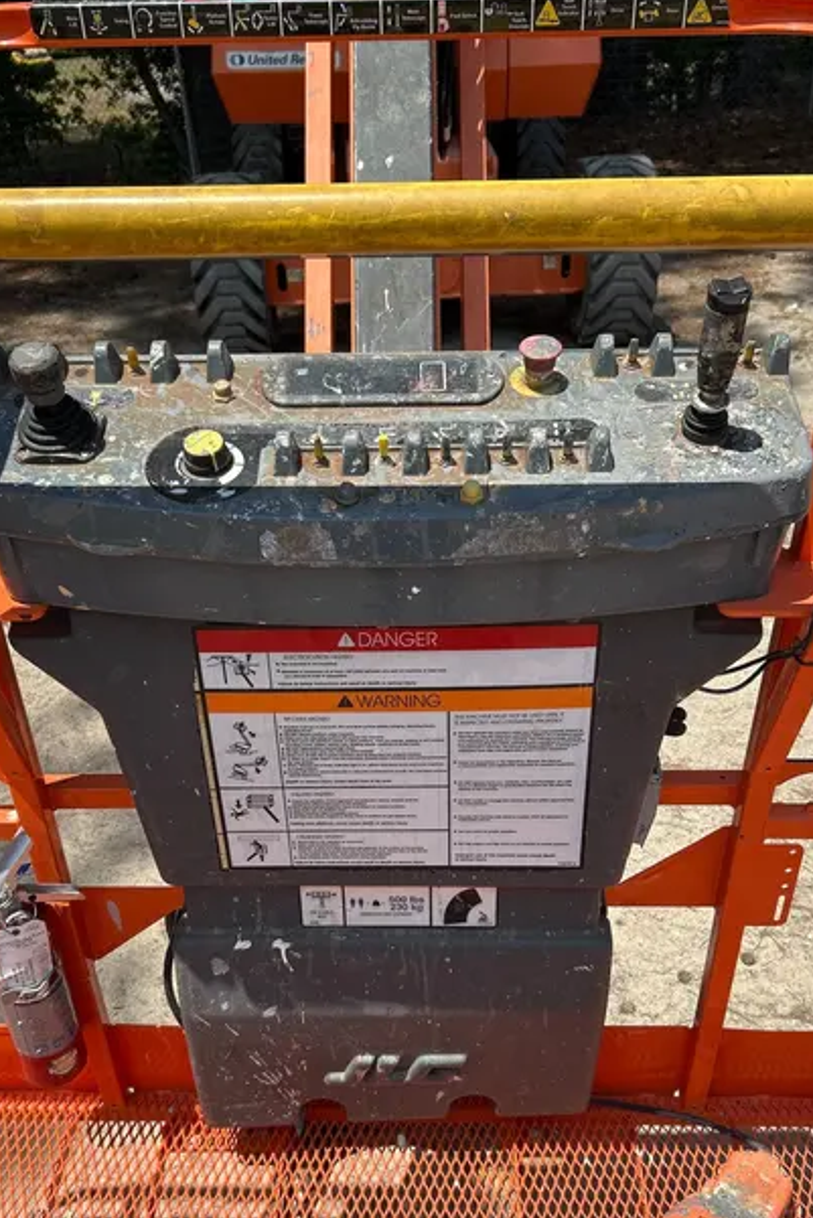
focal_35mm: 33
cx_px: 418
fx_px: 1117
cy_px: 720
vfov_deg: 56.8
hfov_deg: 40.0
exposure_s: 1/3165
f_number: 1.5
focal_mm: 5.7
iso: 50
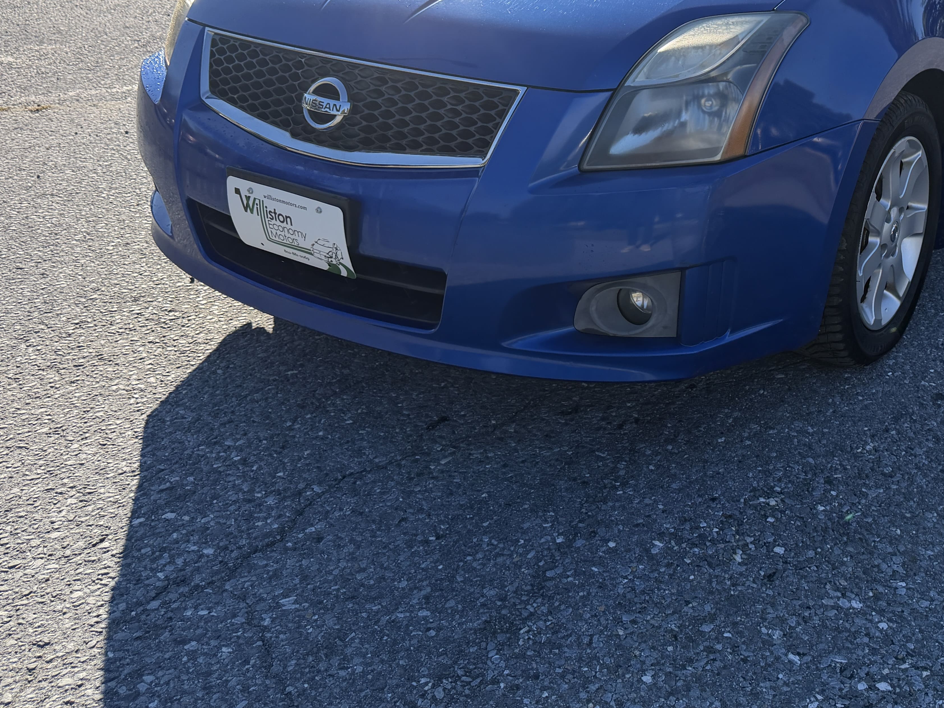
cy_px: 148
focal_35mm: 41
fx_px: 1118
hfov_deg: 44.7
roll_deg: -2.3
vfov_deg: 34.1
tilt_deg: -16.2
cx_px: 669
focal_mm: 6.76
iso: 100
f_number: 1.78
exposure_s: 1/3584
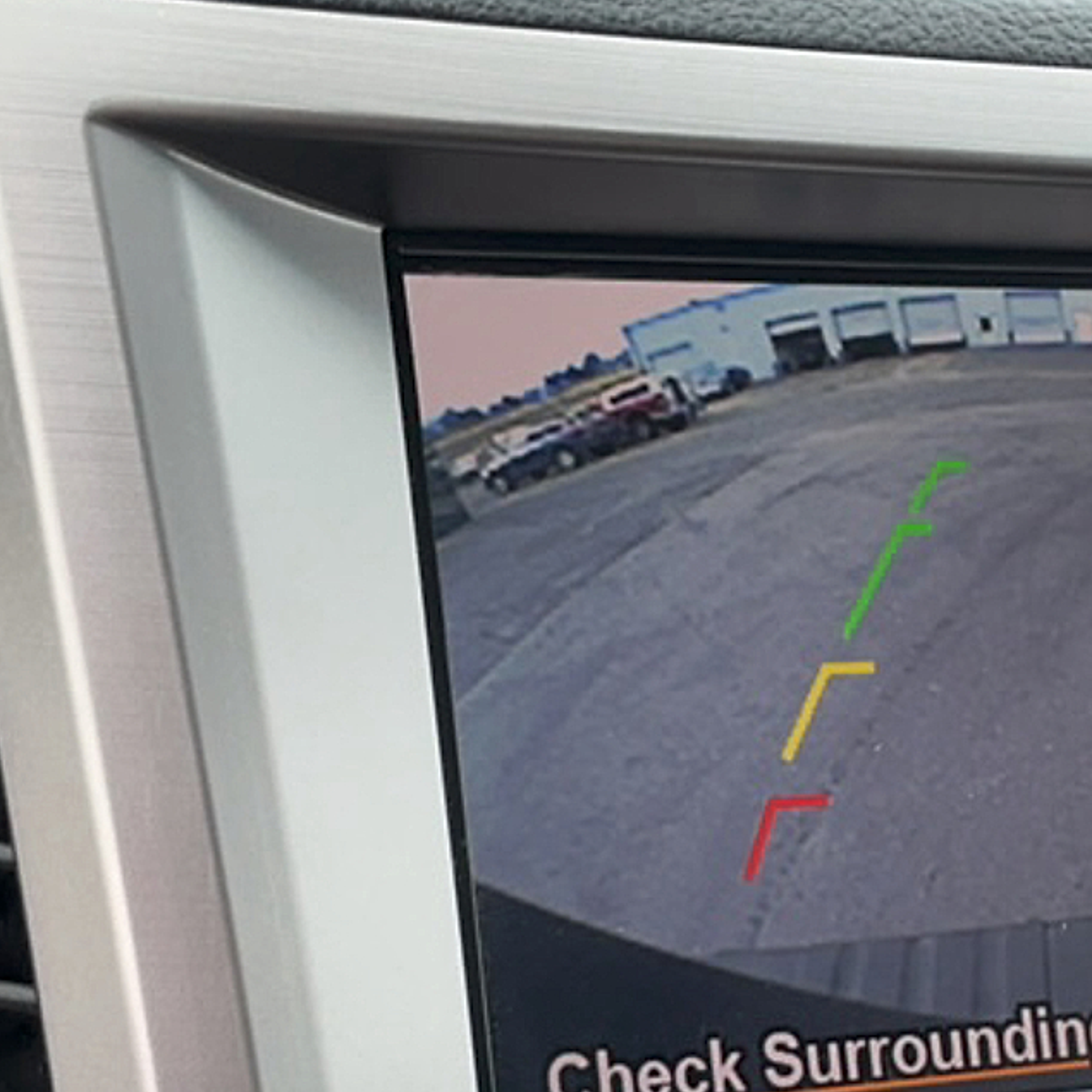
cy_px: 942
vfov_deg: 24.4
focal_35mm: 69
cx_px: 982
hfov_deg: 24.3
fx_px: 2463
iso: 16
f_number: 1.8
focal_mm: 3
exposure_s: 1/120
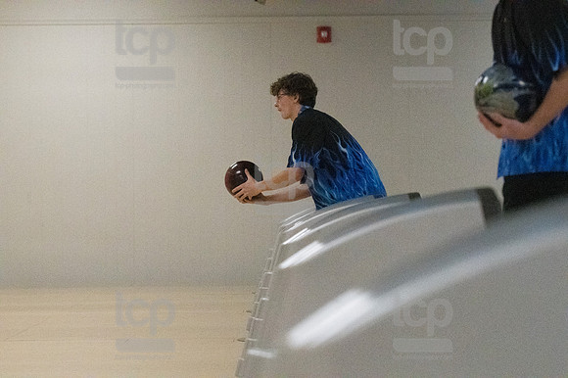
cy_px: 189
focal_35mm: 153
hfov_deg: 13.4
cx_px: 284
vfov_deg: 9.0
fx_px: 2413
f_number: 4
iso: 10000
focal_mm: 102
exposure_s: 1/1250
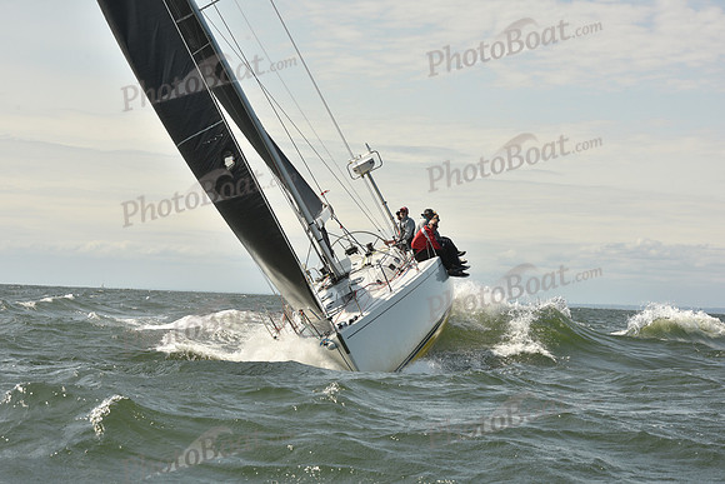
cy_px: 242
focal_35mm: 100
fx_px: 2014
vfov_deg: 13.7
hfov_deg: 20.4
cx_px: 362
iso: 250
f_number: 10
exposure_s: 1/800
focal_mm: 100
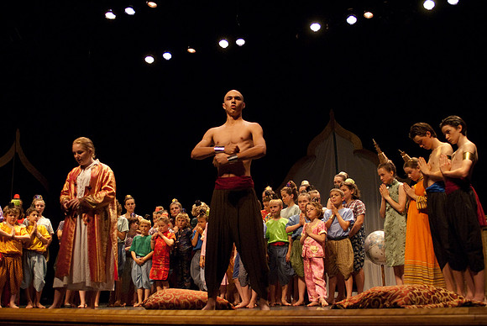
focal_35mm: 42
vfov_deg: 32.0
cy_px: 163
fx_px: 569
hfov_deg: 46.4
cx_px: 244
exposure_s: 1/160
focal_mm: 28
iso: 1000
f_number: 2.8
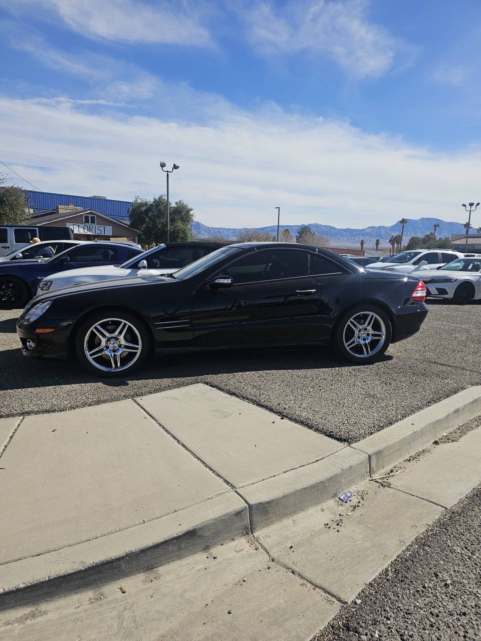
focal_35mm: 23
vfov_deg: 73.9
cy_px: 320
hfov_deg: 58.9
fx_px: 426
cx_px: 240
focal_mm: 6.3
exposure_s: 1/1563
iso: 12
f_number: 1.7
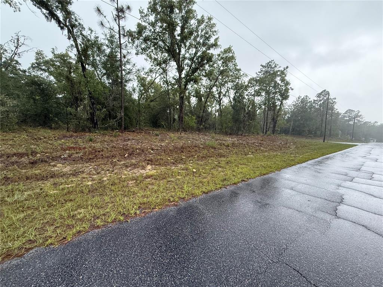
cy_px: 144
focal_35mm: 14
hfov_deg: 102.1
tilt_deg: -4.6
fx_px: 155
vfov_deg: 85.7
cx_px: 192
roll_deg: -1.0
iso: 320
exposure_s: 1/99
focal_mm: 2.22
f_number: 2.2
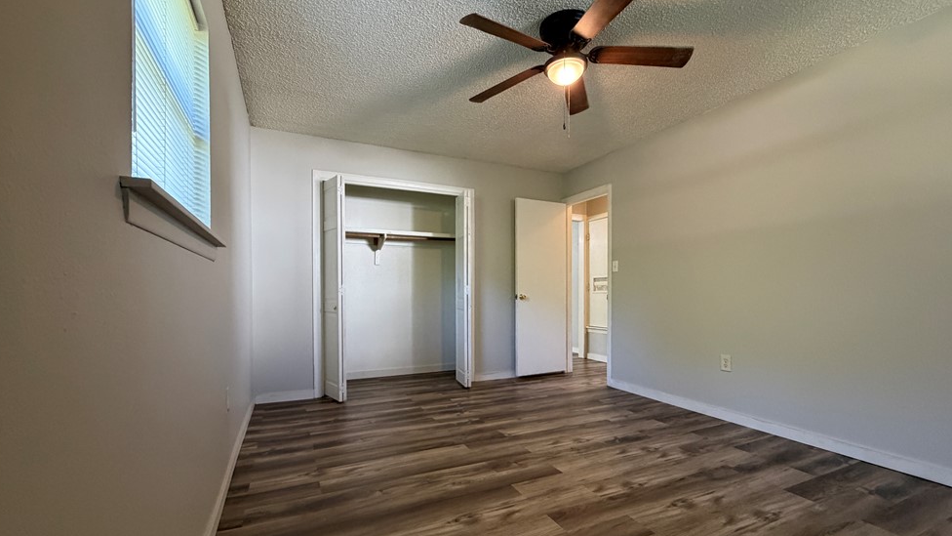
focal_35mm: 16
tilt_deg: -0.1
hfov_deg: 99.4
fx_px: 404
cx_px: 469
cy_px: 296
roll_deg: +0.1
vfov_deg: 66.9
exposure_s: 1/60
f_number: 2.2
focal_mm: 2.22
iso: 500
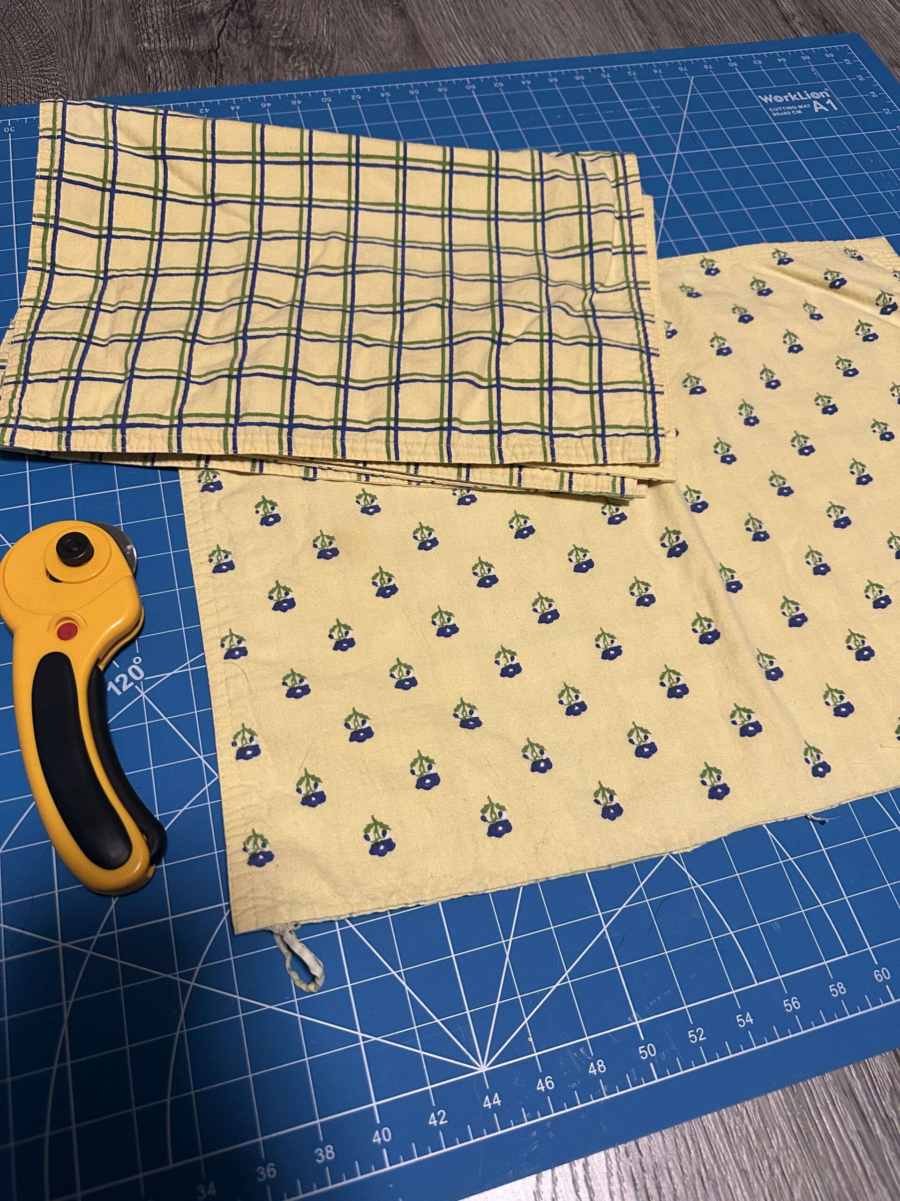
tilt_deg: -61.5
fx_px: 832
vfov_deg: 71.6
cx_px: 450
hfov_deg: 56.8
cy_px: 600
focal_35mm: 24
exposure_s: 1/60
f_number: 1.78
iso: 400
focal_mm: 6.86
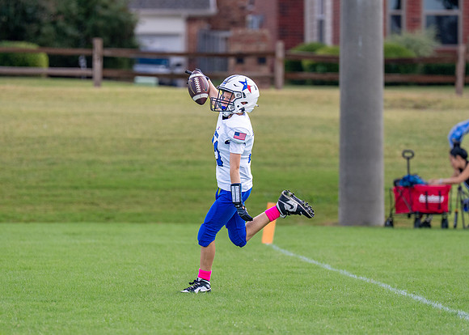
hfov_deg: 5.3
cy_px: 170
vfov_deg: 3.8
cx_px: 234
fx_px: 5096
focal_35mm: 383
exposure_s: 1/2500
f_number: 2.8
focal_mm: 200
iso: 400
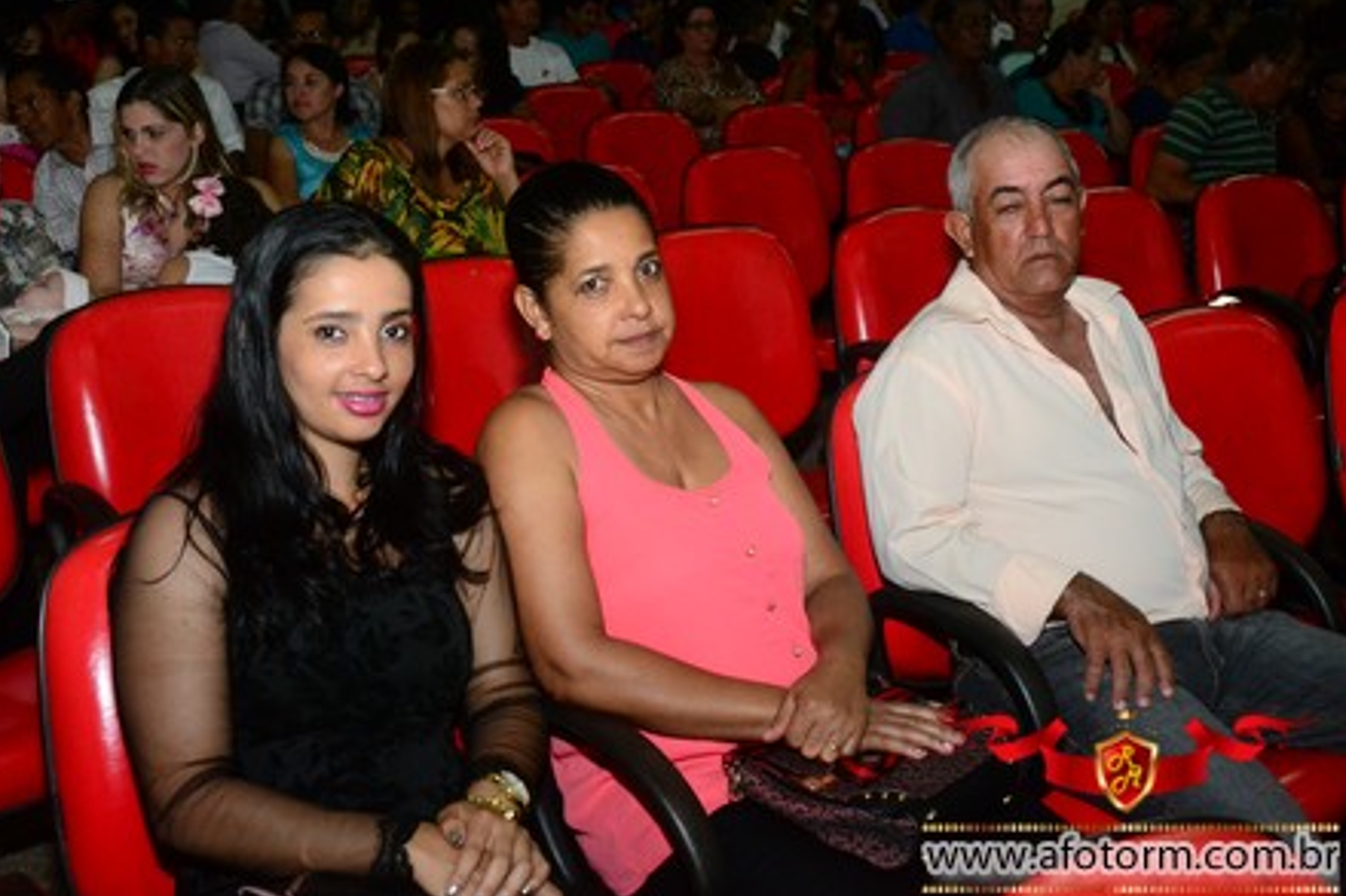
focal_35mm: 43
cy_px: 450
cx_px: 667
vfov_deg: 31.2
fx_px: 1607
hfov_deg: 45.4
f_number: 6.3
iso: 3200
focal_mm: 28
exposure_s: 1/80
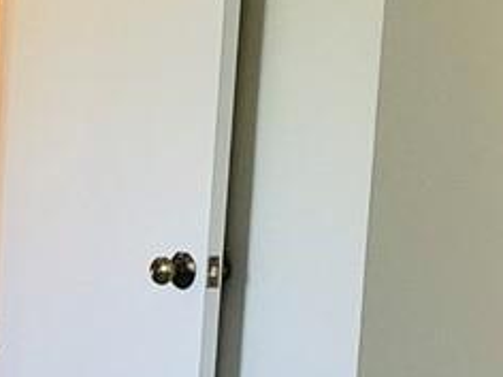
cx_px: -656
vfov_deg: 8.4
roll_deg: -0.2
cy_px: 413
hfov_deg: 10.0
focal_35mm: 176
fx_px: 2557
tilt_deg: -9.1
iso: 64
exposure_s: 1/60
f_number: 1.6
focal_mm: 4.2
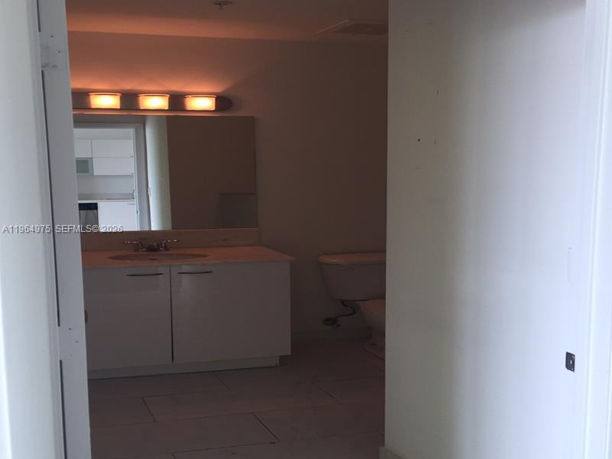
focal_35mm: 29
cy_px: 230
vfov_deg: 48.2
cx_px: 306
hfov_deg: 61.7
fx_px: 513
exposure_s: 1/60
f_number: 2.2
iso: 40
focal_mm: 4.15
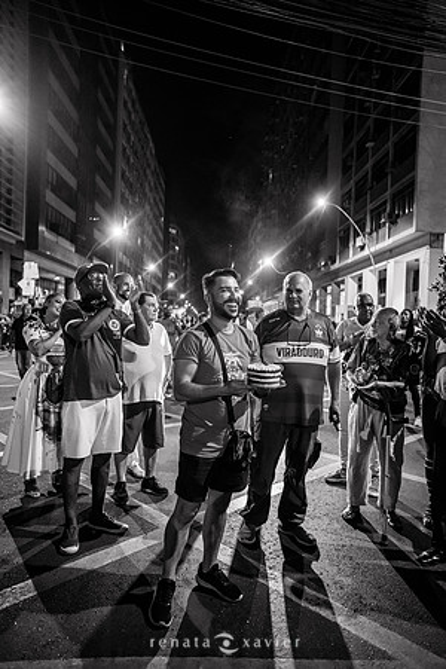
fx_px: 446
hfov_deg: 53.1
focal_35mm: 24
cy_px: 334
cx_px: 223
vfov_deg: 73.7
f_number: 2.2
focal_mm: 24
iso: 2500
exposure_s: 1/200
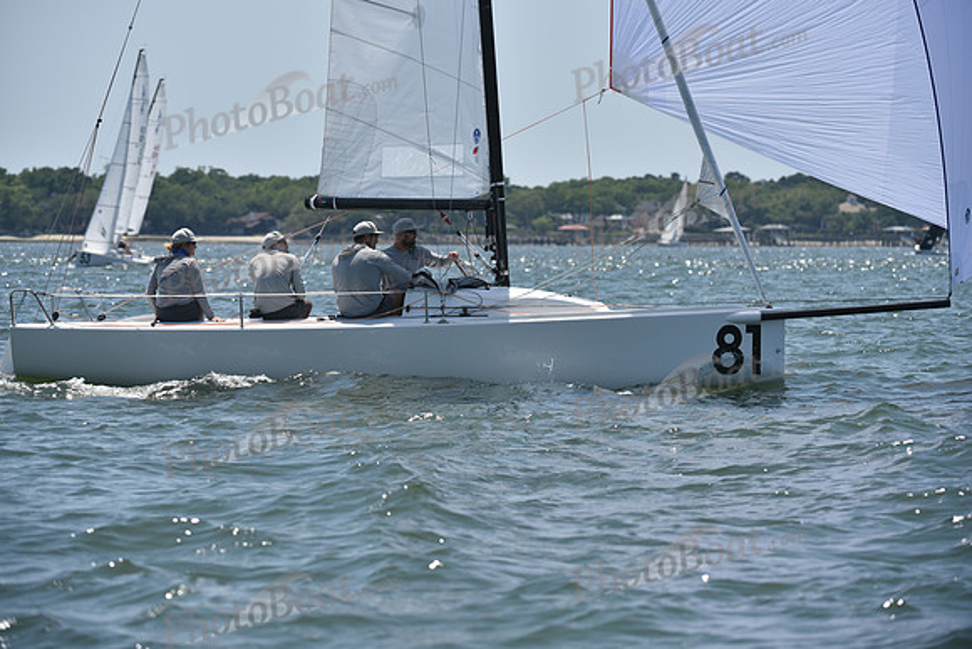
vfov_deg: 6.9
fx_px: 5401
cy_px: 324
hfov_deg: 10.3
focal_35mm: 200
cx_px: 486
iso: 100
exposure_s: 1/800
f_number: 5.6
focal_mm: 200
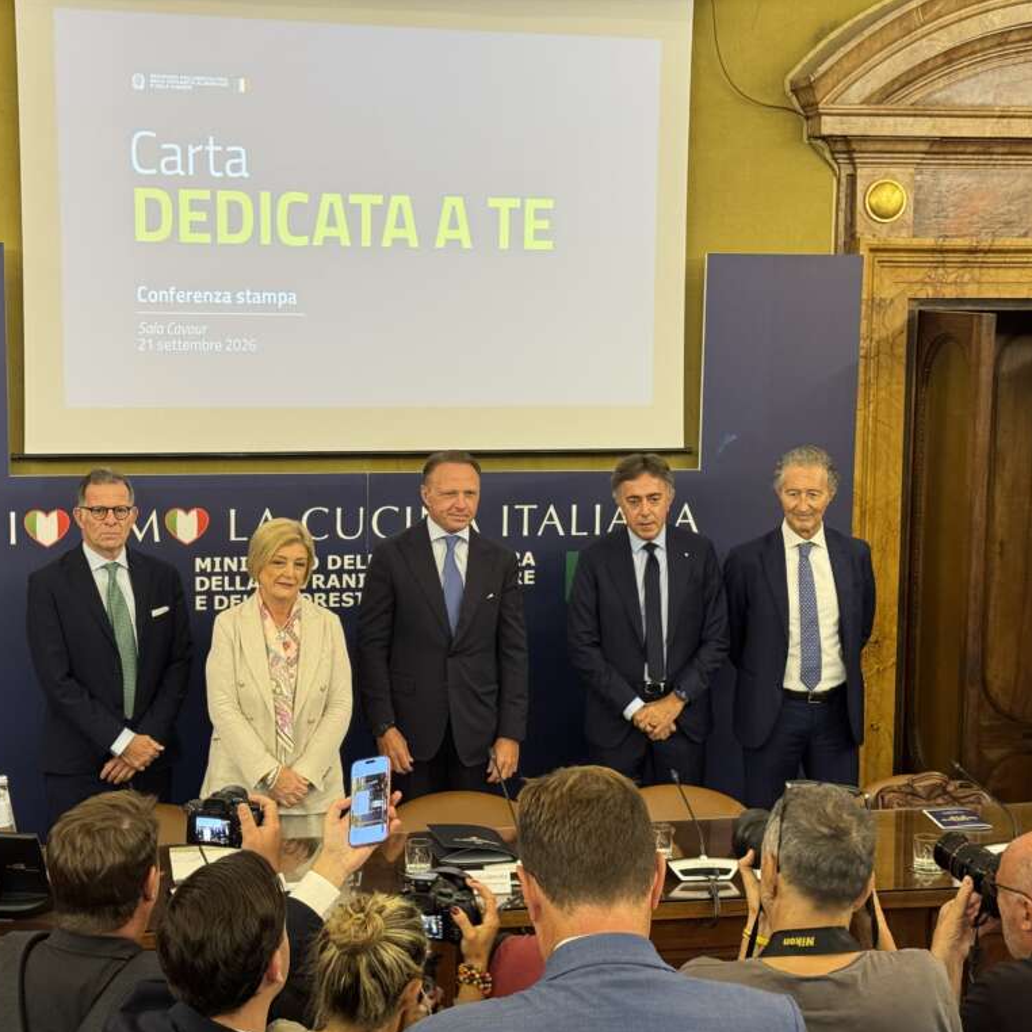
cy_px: 517
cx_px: 437
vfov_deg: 30.0
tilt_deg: -5.9
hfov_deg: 30.0
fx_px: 1923
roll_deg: -0.2
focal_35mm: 57
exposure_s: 1/50
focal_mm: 6.76
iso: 125
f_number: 1.78
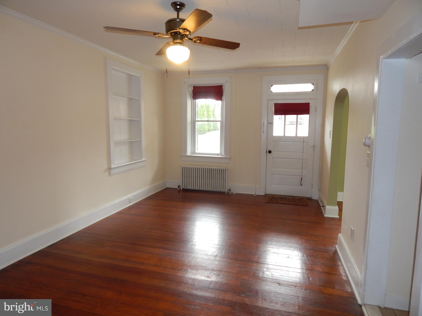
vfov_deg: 58.9
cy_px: 158
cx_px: 211
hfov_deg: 73.9
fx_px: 280
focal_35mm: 23
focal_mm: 4
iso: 125
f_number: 3
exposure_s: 1/30
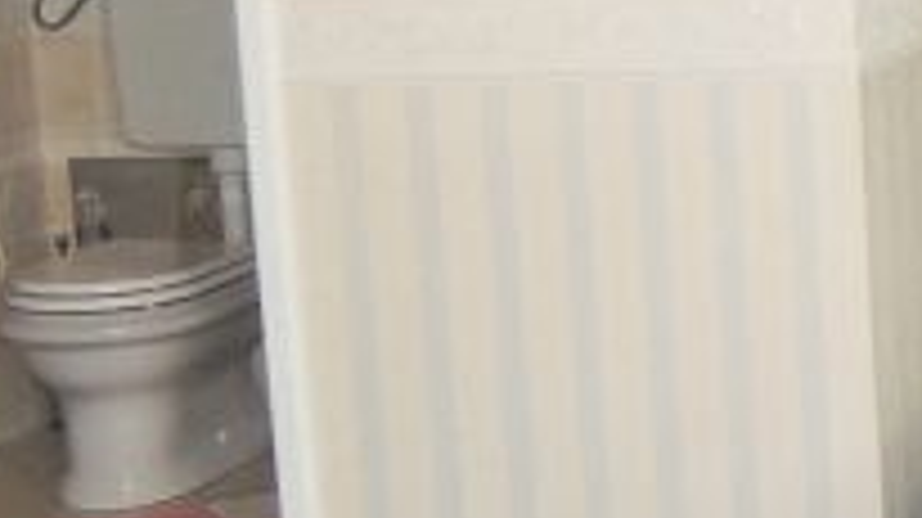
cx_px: 1664
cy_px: 68
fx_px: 2492
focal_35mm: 102
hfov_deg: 17.2
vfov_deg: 11.8
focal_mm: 4.3
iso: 200
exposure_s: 1/30
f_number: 3
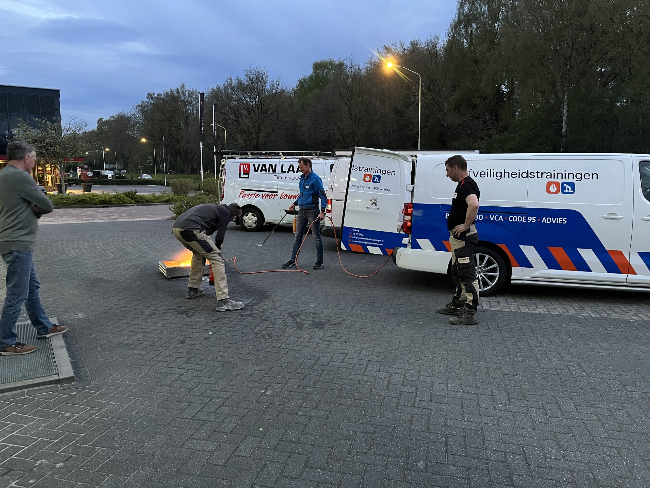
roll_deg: -0.2
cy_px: 244
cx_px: 325
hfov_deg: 67.3
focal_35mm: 26
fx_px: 488
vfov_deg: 53.1
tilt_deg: -8.7
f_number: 1.6
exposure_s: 1/33
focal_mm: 5.1
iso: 640
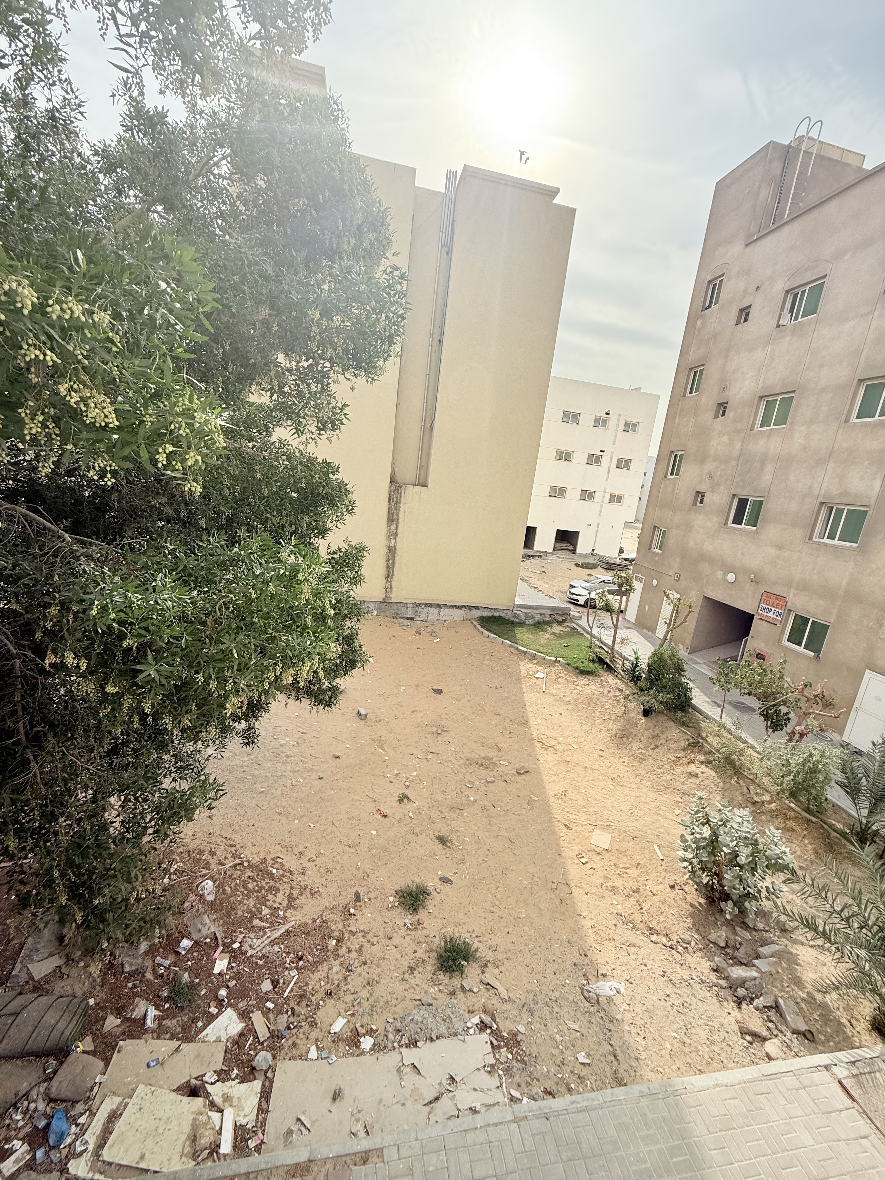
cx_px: 442
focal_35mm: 14
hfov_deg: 85.7
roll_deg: -7.6
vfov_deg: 102.1
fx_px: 477
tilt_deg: -13.0
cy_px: 590
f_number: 2.2
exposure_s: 1/1901
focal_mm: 2.22
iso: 64
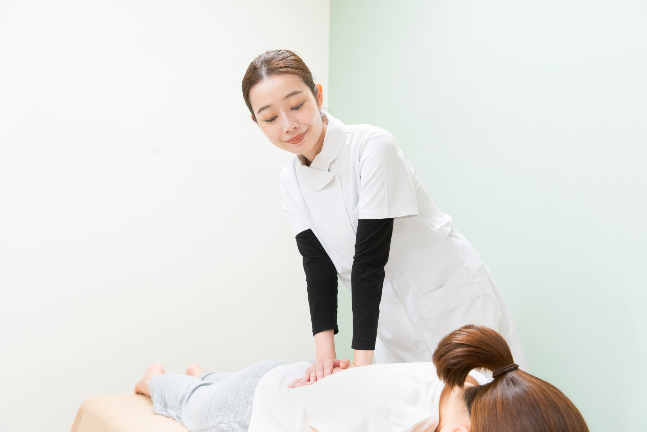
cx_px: 324
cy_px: 216
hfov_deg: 50.7
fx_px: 683
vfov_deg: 35.1
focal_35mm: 38
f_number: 5.6
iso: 800
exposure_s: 1/40
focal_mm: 38
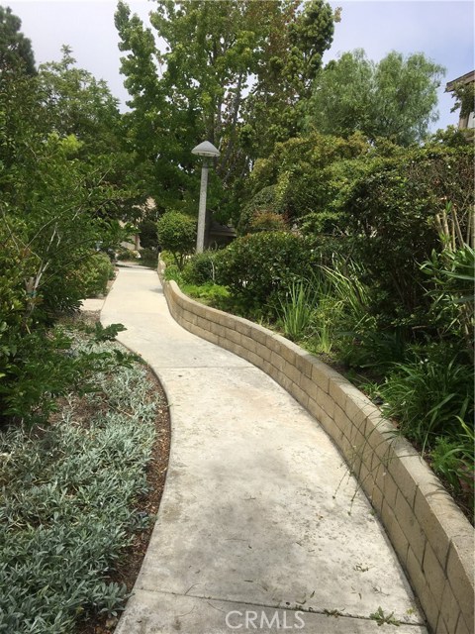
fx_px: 531
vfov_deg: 61.7
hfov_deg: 48.2
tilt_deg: -11.9
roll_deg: -9.8
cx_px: 238
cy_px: 317
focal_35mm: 29
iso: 25
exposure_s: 1/1538
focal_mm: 4.15
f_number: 2.2
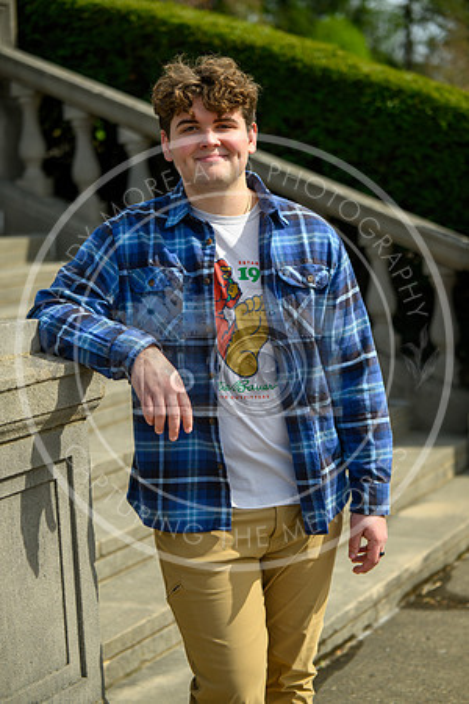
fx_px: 1368
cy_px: 352
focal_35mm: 70
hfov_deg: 19.5
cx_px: 234
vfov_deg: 28.8
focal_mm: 70
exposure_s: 1/1250
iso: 100
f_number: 2.8
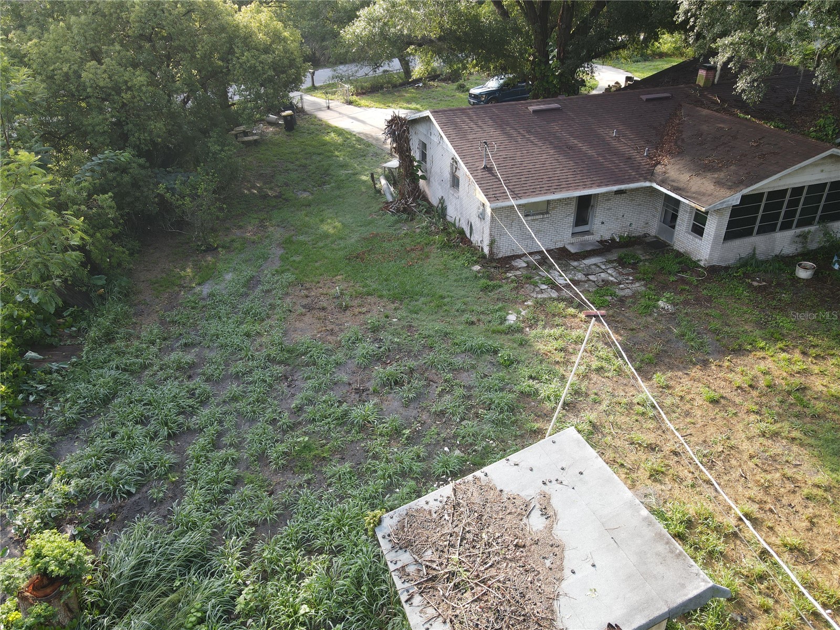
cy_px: 315
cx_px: 420
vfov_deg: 56.8
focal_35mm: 24
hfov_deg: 71.6
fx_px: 582
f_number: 2.8
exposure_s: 1/80
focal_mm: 4.5
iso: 100
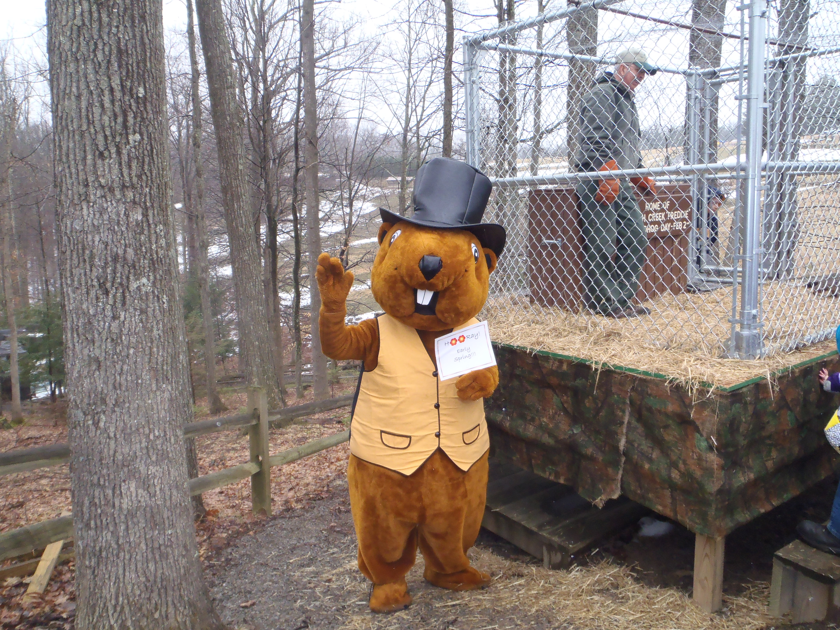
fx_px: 679
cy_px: 315
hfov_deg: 63.4
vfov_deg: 49.7
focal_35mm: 28
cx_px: 420
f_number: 3.5
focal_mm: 5
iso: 250
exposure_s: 1/200
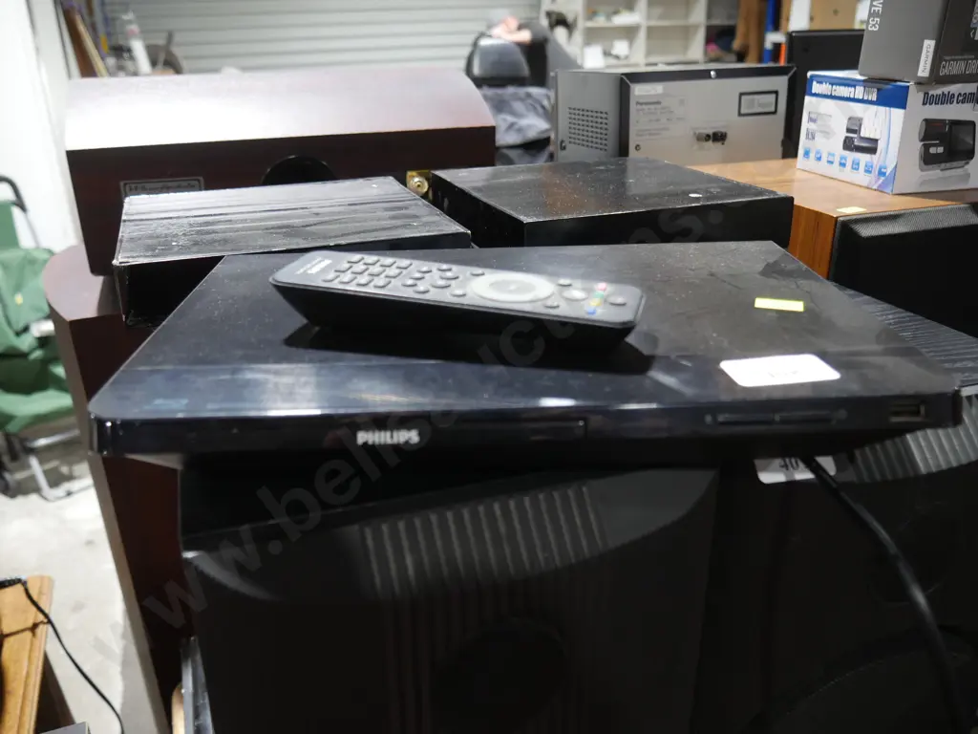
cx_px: 489
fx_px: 848
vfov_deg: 46.8
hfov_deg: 60.0
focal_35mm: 30
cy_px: 367
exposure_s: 1/60
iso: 800
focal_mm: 15
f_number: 3.6
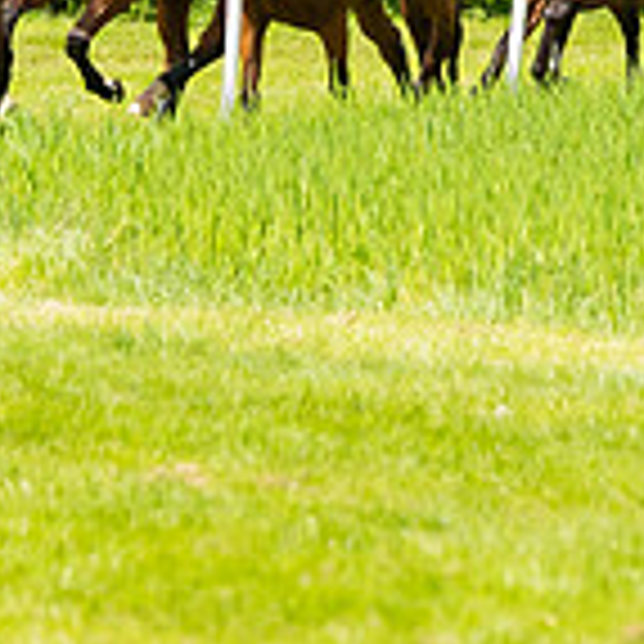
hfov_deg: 1.6
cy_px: -200
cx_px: -15
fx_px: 23406
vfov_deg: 1.6
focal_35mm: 1112
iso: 400
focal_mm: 170
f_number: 4
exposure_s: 1/3200
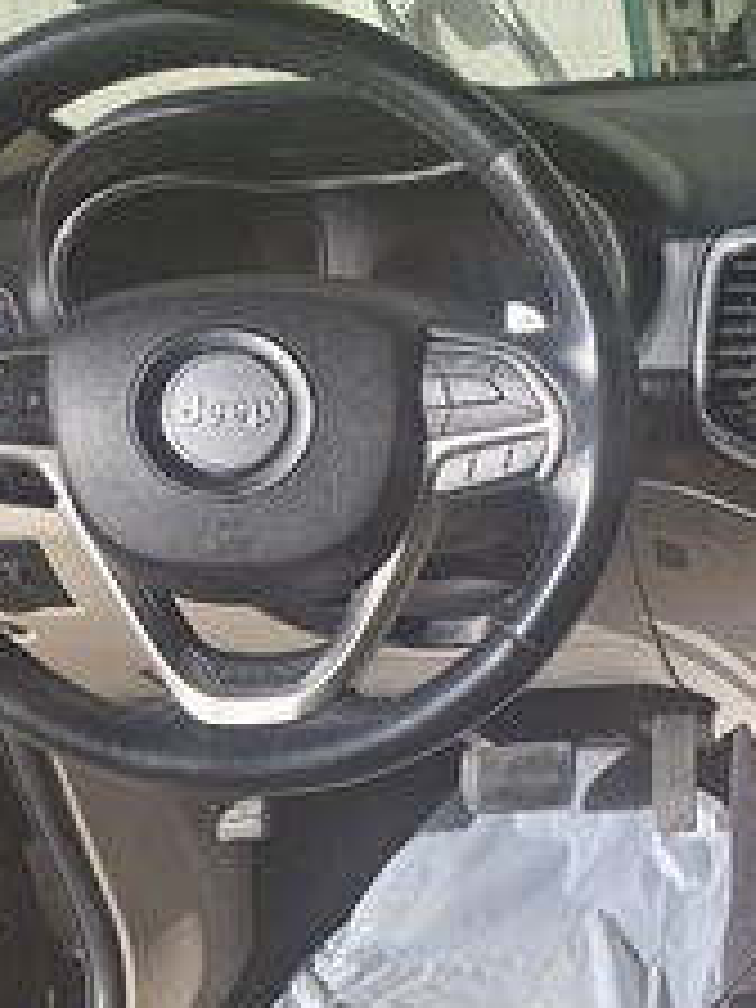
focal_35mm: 47
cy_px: 601
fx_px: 1369
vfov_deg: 40.3
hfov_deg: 27.3
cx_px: 902
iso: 25
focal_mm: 5.4
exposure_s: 1/574
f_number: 1.8
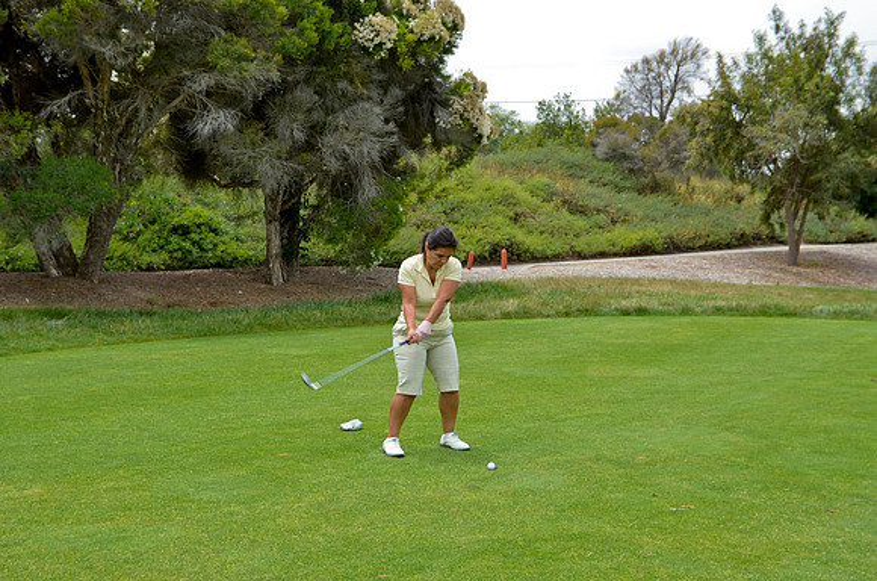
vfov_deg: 24.9
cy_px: 290
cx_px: 438
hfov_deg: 36.9
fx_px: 1313
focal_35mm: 54
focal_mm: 36
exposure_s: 1/500
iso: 200
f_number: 5.6
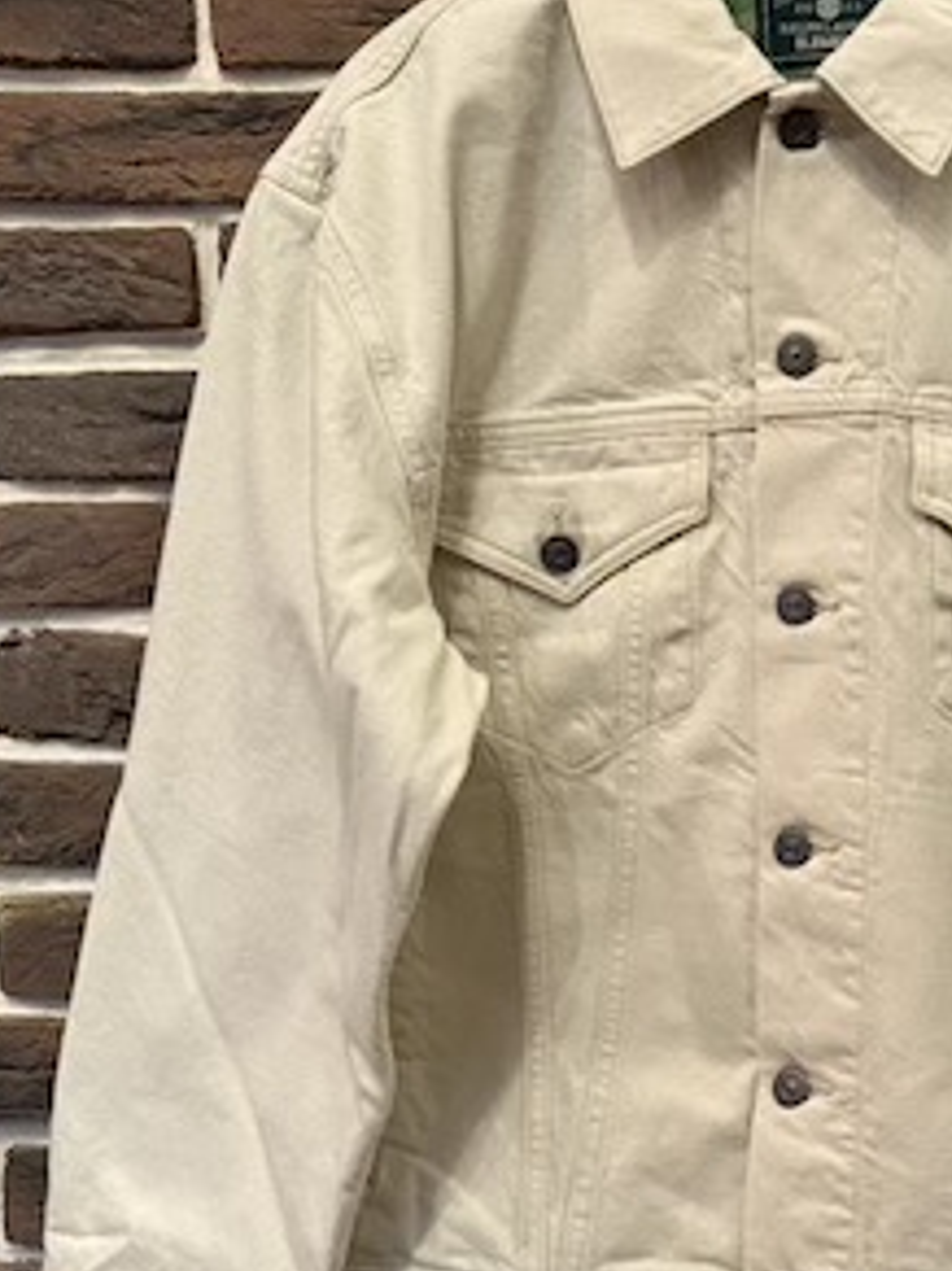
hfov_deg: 31.7
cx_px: 812
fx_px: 1615
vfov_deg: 42.9
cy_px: 718
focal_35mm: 44
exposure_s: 1/60
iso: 500
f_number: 1.78
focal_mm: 6.86
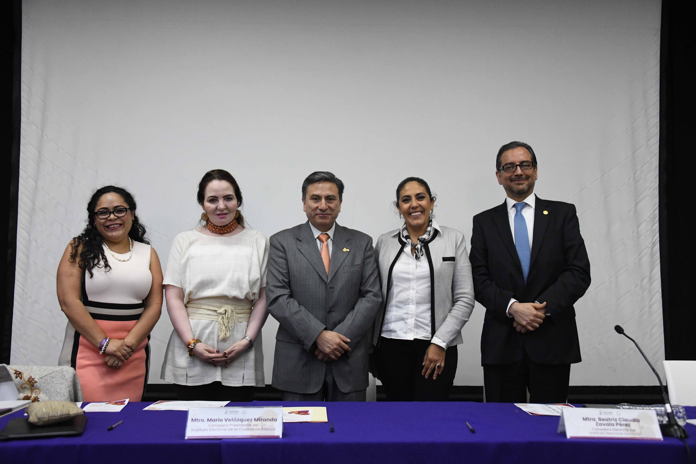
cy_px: 232
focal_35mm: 36
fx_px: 696
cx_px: 348
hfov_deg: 53.1
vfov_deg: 36.9
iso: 6400
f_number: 4
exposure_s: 1/160
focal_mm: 36
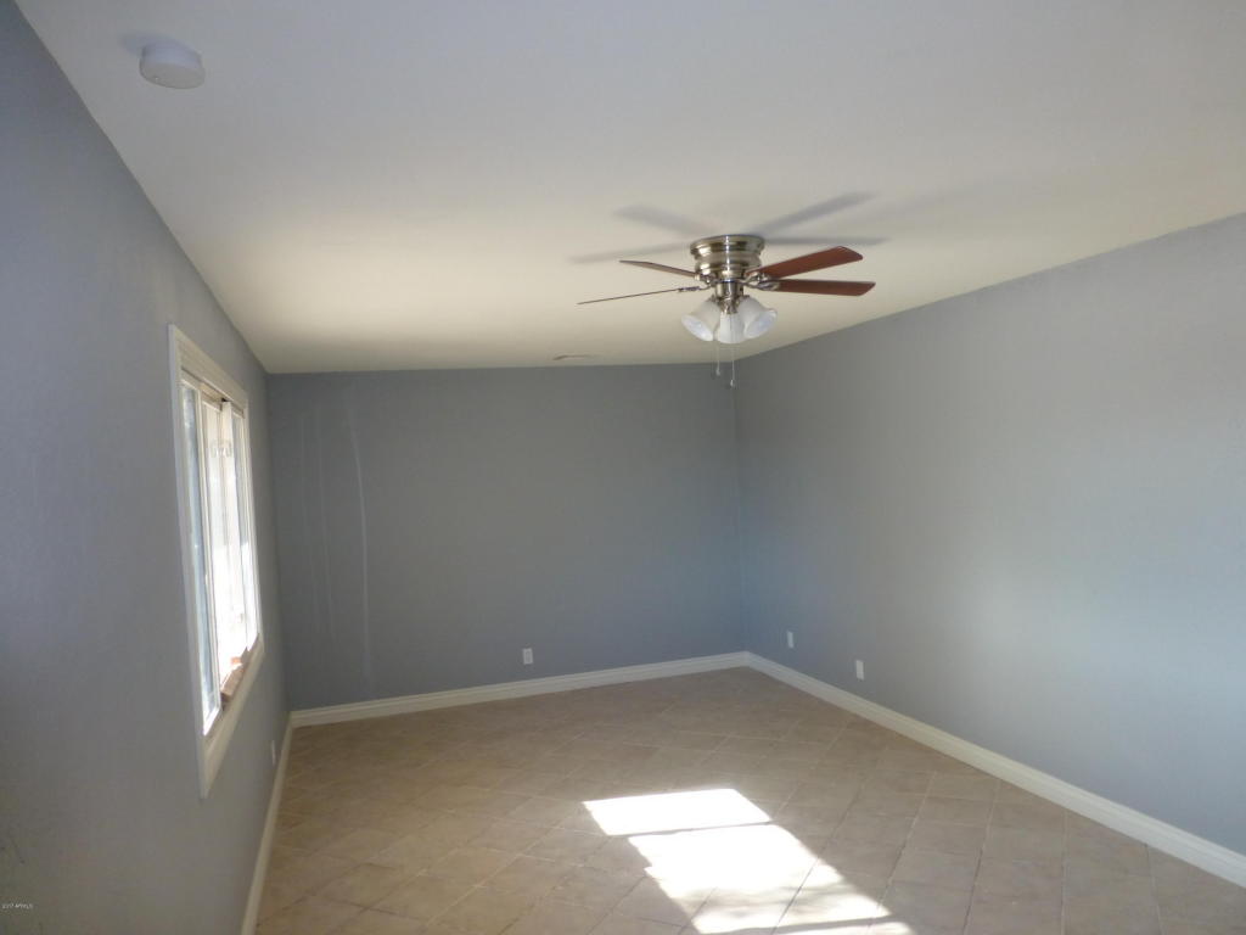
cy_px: 468
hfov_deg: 71.6
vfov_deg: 56.8
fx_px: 864
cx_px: 623
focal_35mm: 24
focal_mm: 4.3
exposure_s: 1/60
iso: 200
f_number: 3.3
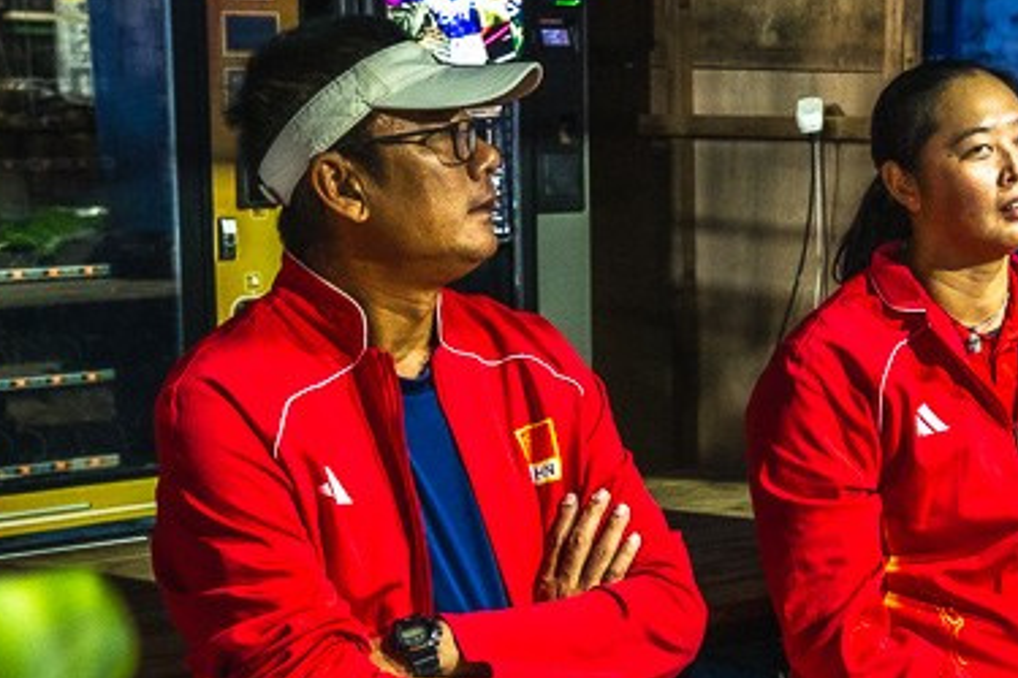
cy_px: 424
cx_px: 958
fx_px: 2460
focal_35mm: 87
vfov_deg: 15.7
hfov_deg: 22.7
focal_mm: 25.5
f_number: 3.5
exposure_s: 1/125
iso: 1600
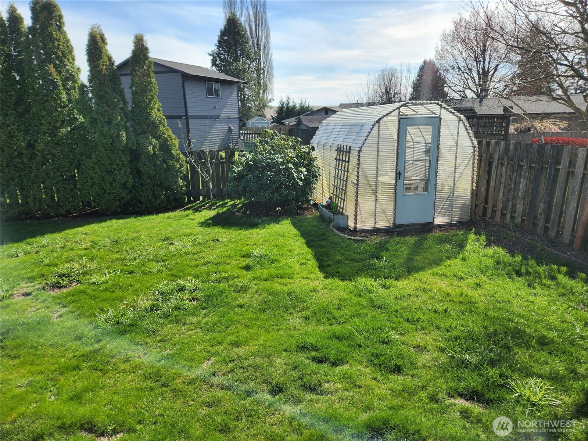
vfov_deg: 58.9
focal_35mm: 23
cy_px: 220
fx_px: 391
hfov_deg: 73.9
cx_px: 294
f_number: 1.8
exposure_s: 1/1775
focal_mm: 5.4
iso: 20
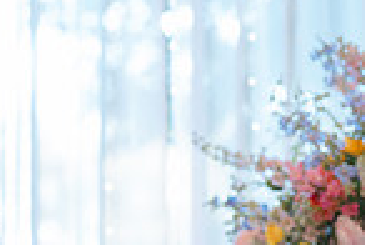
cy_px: 94
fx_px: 2012
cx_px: 108
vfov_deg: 7.0
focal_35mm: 198
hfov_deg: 10.4
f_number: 1.8
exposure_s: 1/100
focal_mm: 50
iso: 320
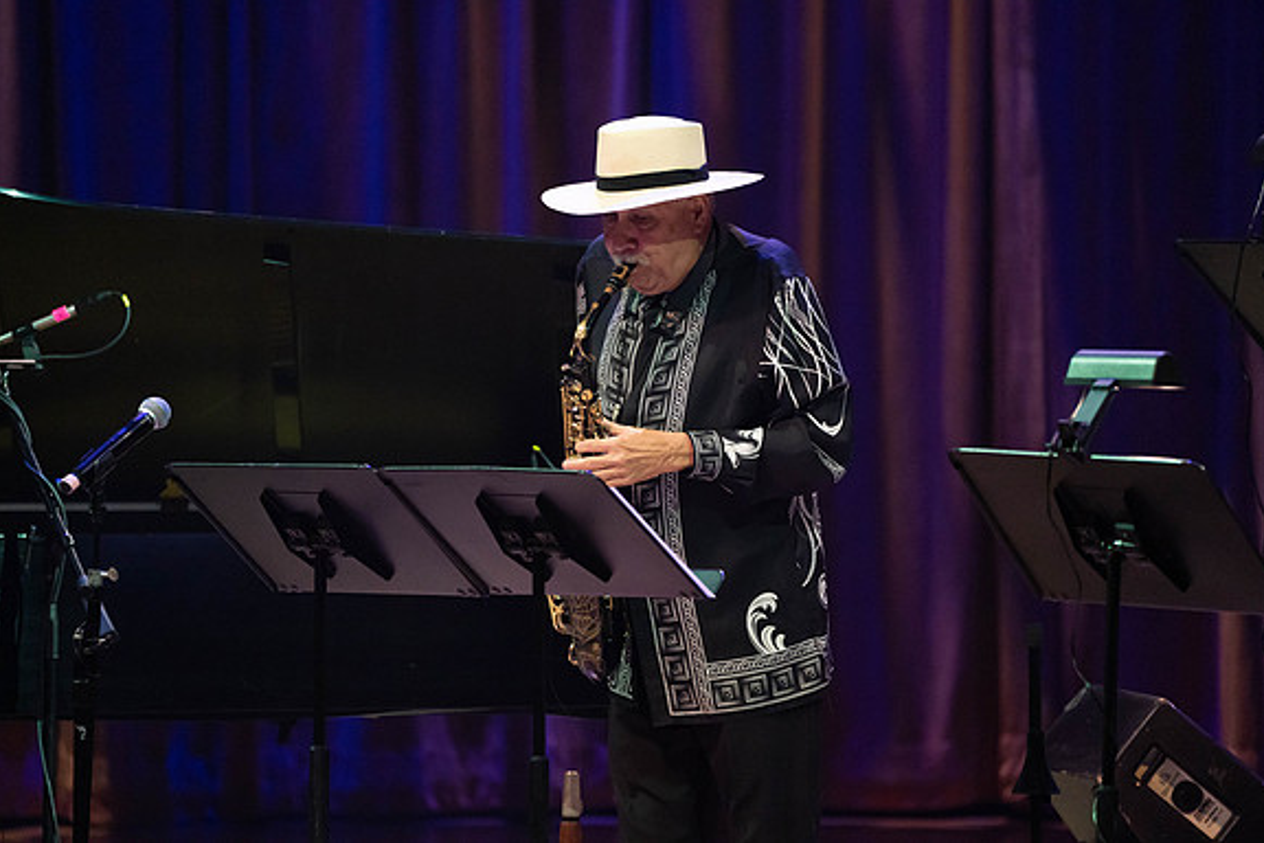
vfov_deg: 3.4
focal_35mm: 403
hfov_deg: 5.1
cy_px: 420
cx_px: 634
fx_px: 14149
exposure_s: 1/320
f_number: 5.6
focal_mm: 400
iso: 3200
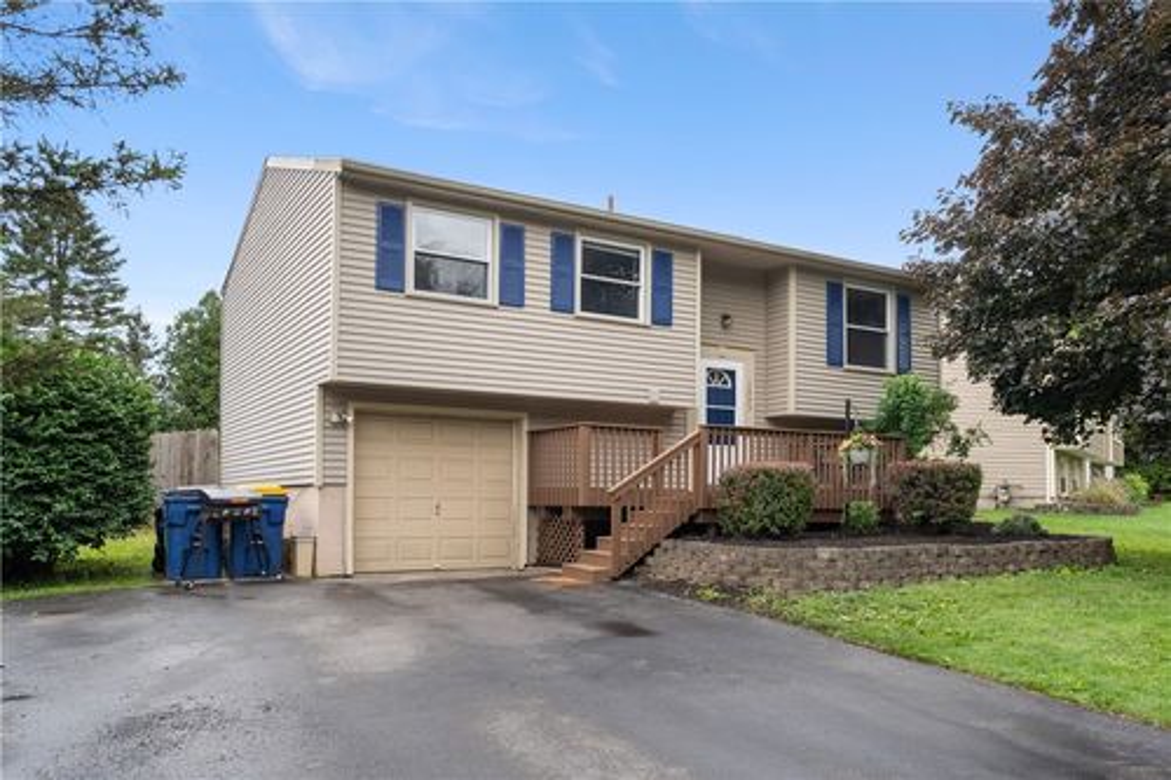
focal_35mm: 27
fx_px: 878
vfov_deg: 47.9
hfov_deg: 67.4
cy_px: 390
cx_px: 586
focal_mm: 27
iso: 500
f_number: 6.3
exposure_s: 1/200
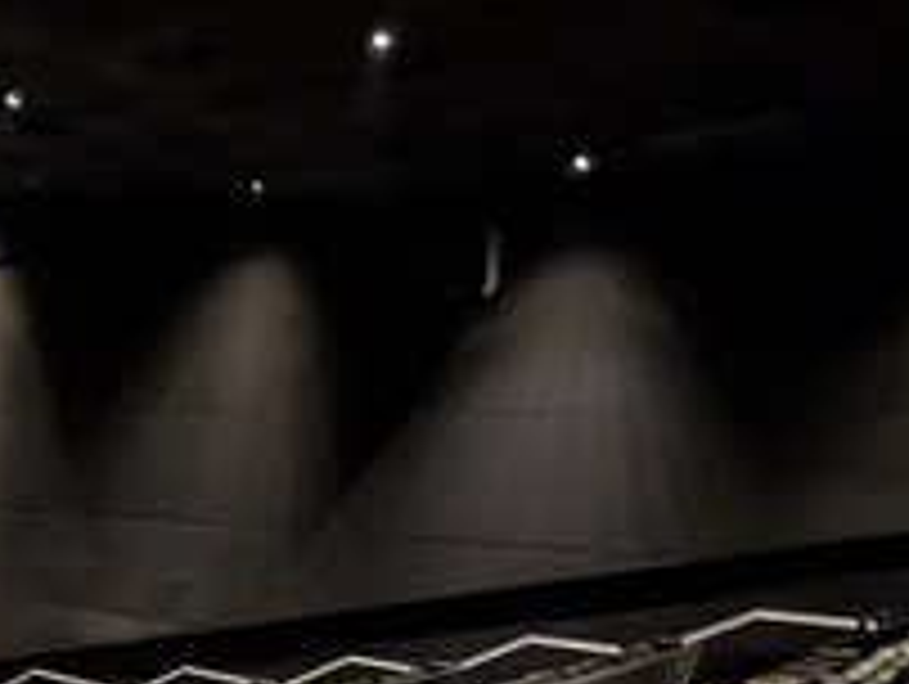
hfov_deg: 36.6
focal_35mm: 38
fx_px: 999
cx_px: -202
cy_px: 860
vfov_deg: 30.7
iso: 295
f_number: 1.95
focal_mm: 2.23
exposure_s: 1/3.67
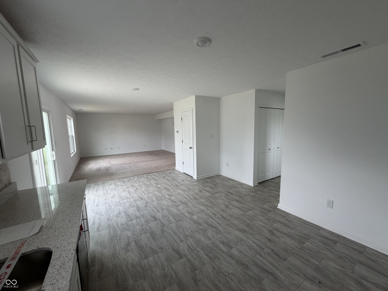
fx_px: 157
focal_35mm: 14
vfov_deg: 85.7
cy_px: 146
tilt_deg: -6.4
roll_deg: +1.9
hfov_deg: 102.1
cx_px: 194
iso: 64
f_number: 2.2
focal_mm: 2.22
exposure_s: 1/121
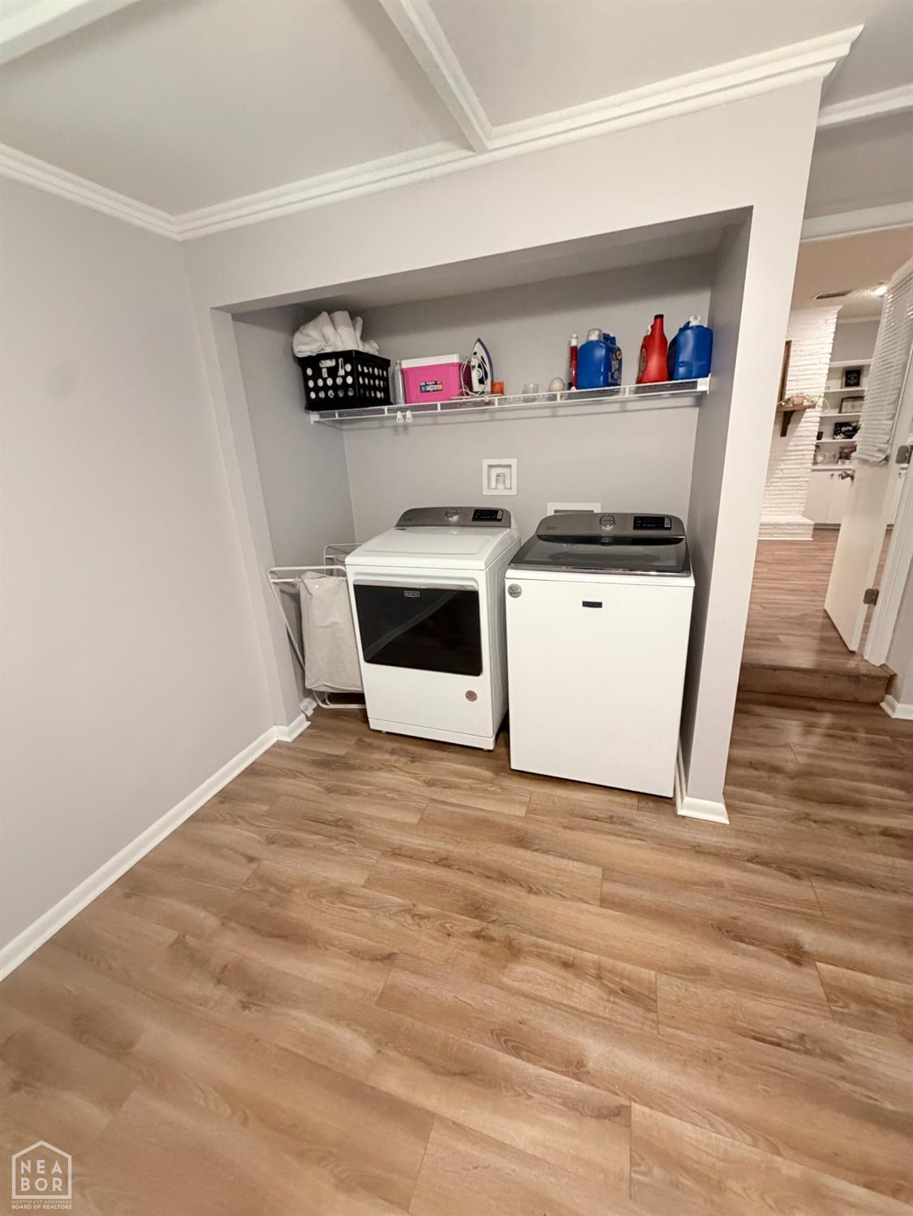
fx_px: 492
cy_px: 608
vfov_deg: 102.0
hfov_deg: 85.7
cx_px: 456
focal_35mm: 14
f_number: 2.2
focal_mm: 2.22
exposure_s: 1/60
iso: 500
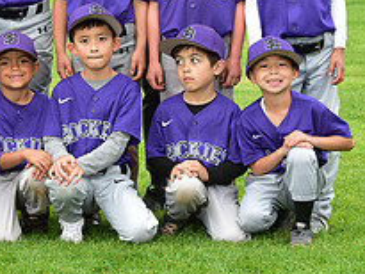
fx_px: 2068
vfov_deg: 7.5
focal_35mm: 196
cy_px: -58
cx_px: 68
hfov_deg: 10.1
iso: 400
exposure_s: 1/160
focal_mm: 72
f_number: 7.1
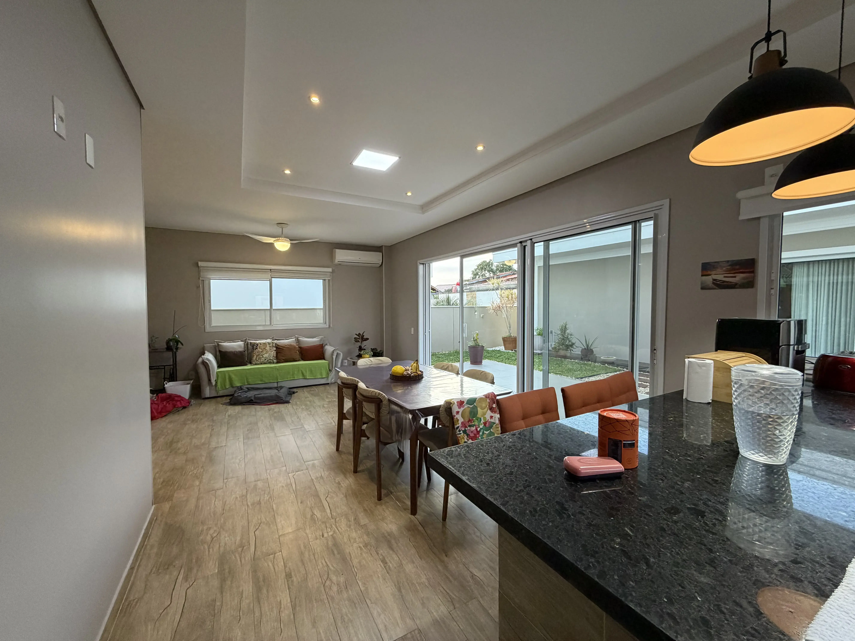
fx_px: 346
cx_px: 428
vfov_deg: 85.7
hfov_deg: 102.1
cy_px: 320
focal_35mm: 14
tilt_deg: -1.9
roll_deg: +0.4
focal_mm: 2.22
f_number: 2.2
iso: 250
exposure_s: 1/60
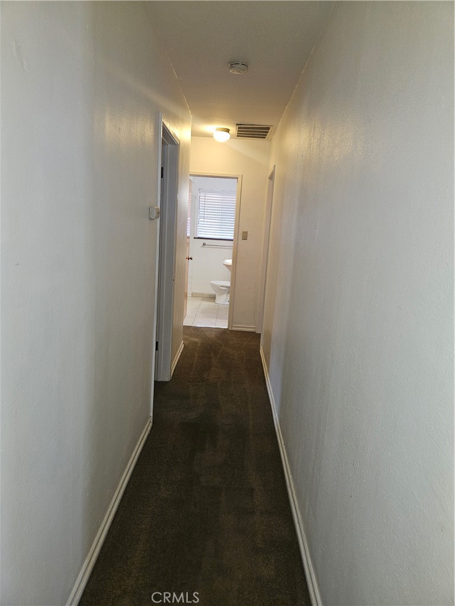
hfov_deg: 58.9
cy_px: 303
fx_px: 403
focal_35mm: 23
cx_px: 228
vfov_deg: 73.9
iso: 100
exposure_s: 1/40
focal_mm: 5.4
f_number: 1.8
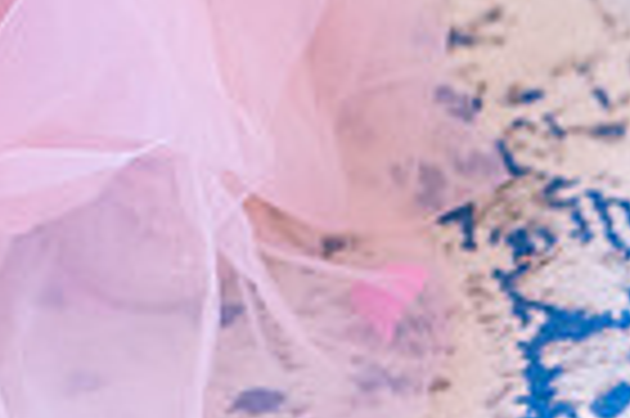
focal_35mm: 353
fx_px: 6170
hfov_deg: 5.7
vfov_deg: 3.8
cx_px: -612
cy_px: -436
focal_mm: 85
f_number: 4
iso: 800
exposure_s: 1/160
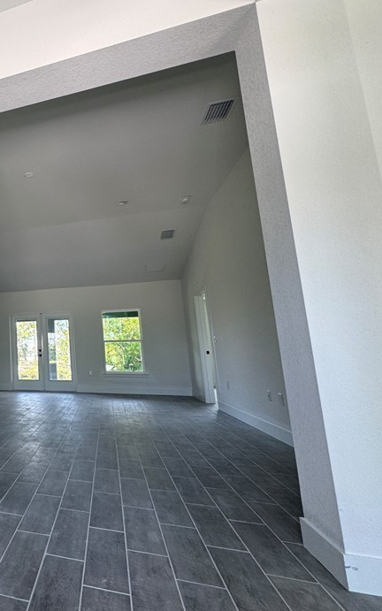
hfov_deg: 42.7
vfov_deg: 79.6
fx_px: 366
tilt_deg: +8.0
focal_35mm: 22
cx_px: -41
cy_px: 294
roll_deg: +1.1
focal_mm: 2.22
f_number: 2.2
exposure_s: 1/99
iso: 64
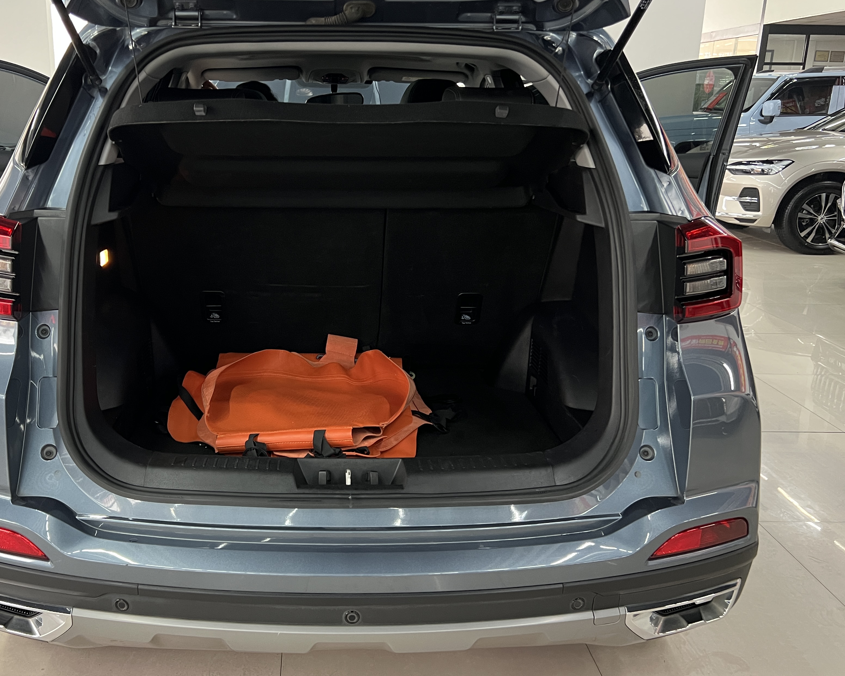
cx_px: 340
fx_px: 825
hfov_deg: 53.9
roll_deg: -1.3
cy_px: 317
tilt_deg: -14.4
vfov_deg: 44.5
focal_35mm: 33
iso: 320
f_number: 1.5
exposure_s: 1/50
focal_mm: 5.7
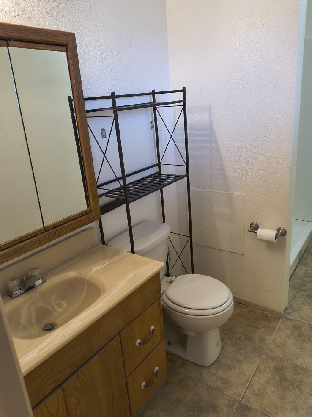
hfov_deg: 53.0
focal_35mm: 26
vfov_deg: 67.3
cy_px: 211
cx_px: 156
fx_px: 313
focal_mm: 4.68
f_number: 1.7
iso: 516
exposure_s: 1/60
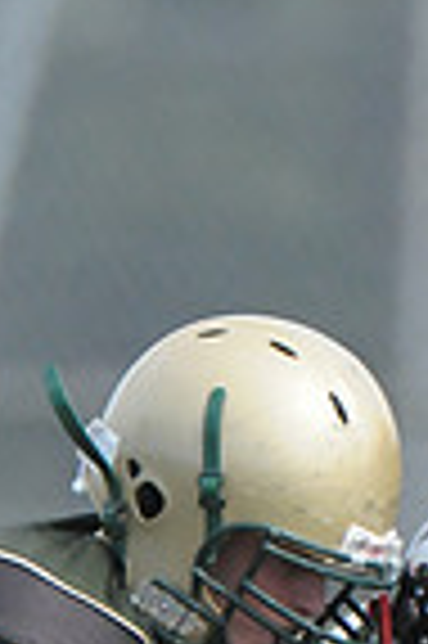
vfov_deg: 0.8
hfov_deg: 0.6
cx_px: -412
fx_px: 43419
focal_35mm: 2429
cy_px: 955
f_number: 4
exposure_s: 1/4000
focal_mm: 400
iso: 1600
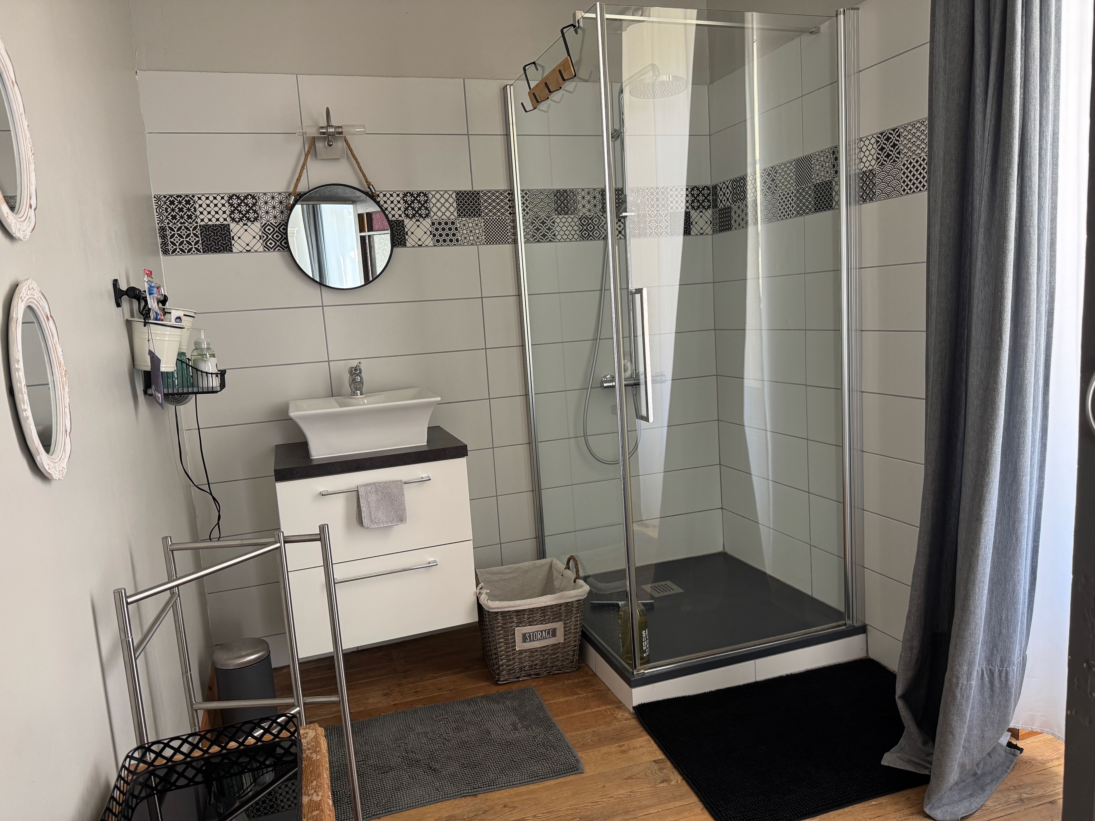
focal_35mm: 24
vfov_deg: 56.8
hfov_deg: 71.6
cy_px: 410
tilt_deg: -7.6
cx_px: 548
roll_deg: +4.0
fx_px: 759
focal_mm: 6.76
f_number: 1.78
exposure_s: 1/121
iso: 200
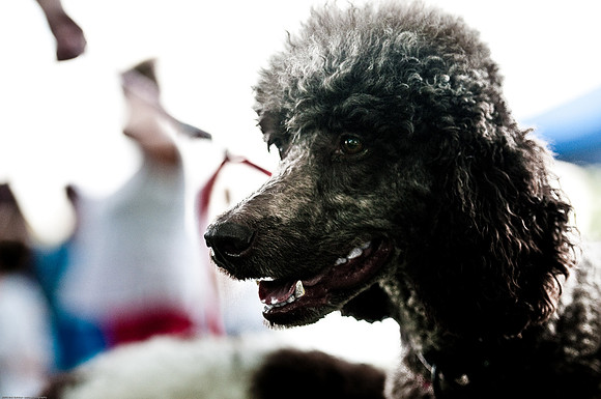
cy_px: 200
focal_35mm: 153
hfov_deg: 13.4
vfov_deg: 8.9
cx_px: 300
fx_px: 2551
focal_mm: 102
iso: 200
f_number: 2.8
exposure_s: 1/2000
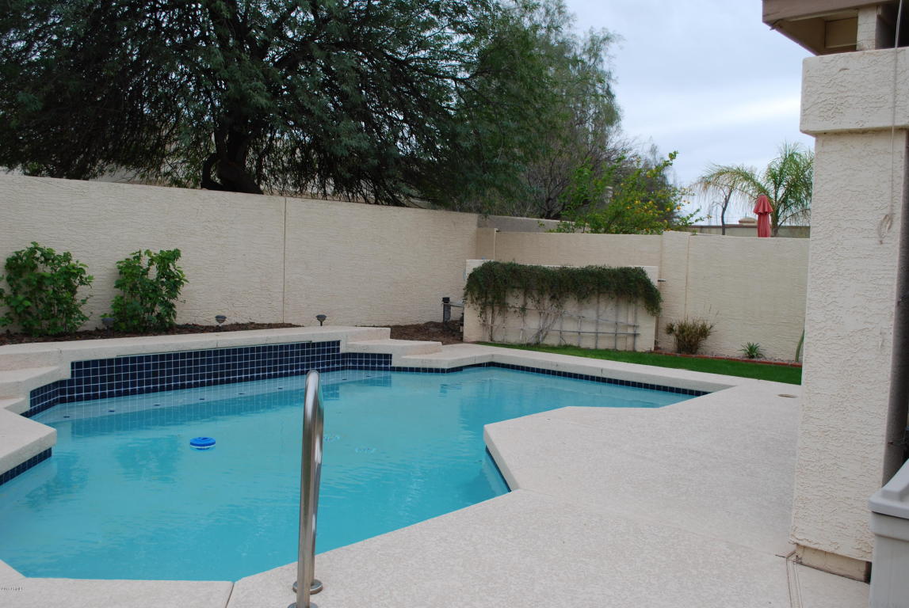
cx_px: 454
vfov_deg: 40.1
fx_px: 834
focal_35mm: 33
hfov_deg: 57.2
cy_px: 304
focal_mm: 22
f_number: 6.3
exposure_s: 1/160
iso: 100
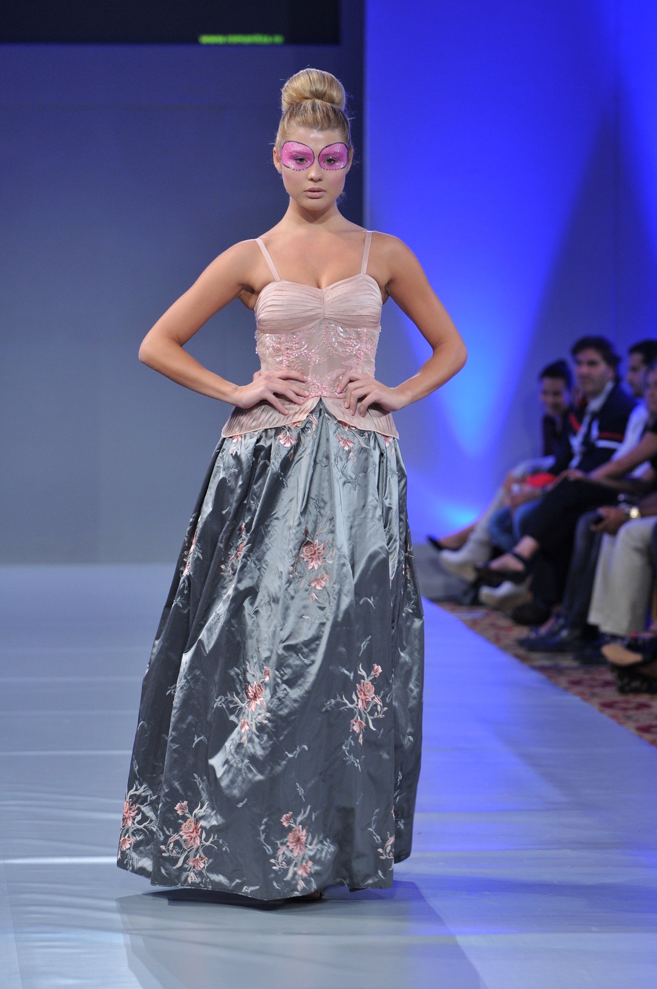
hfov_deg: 8.7
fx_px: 4322
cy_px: 494
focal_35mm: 158
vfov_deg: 13.1
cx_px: 328
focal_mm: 105
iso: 640
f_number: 3.2
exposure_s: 1/125
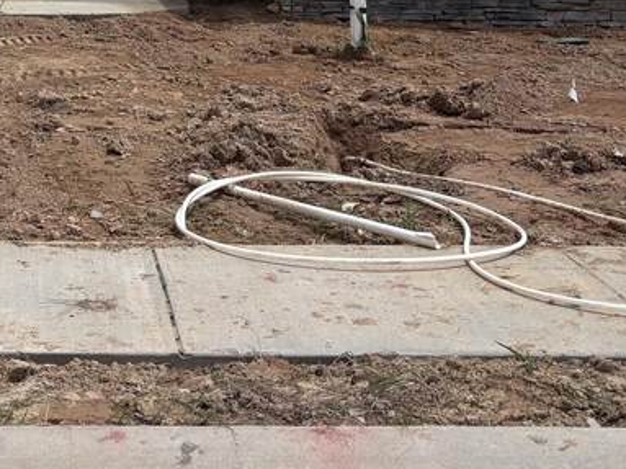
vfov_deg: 16.1
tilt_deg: +1.5
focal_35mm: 87
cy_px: -145
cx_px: -39
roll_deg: -1.7
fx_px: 1573
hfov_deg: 21.5
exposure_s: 1/5952
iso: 50
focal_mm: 5.96
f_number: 1.6
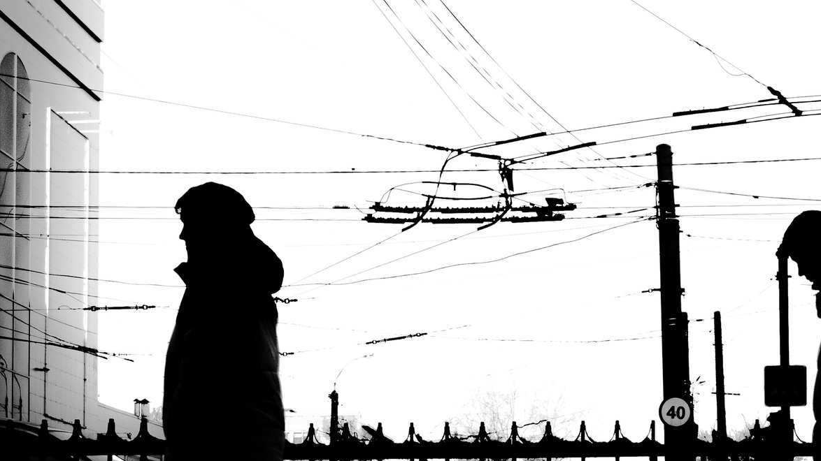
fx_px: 2155
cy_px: 499
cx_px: 622
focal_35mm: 99
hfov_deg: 21.4
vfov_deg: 12.0
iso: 160
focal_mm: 29
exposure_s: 1/1000
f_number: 2.8
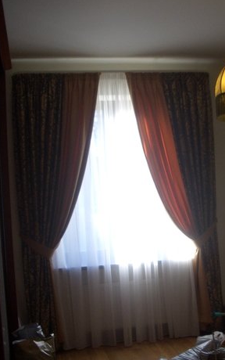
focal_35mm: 50
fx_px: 490
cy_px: 179
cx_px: 146
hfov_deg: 25.8
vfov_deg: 40.3
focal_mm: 5.8
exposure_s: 1/125
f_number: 2.6
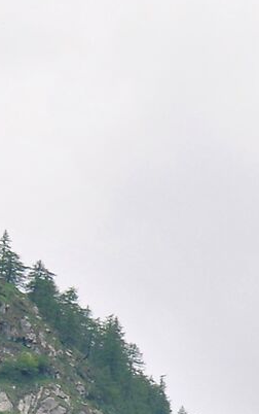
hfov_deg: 4.6
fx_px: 2874
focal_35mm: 255
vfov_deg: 7.9
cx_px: 1156
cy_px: 775
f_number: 10
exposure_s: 1/200
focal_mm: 28
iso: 400
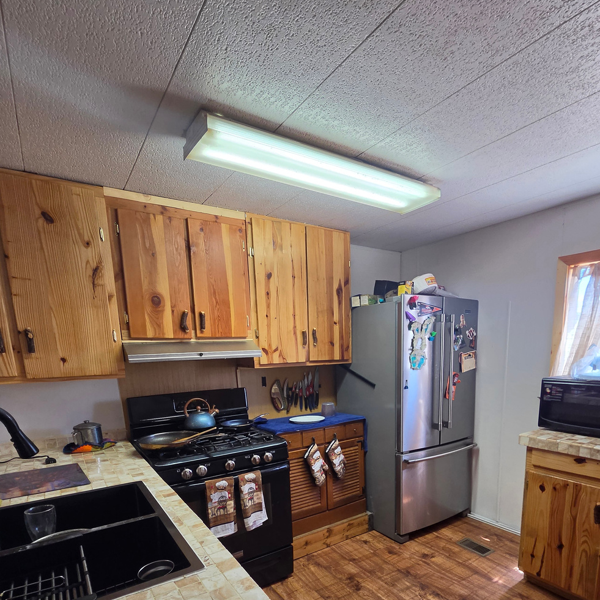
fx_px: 353
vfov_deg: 76.8
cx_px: 330
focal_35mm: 18
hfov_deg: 80.5
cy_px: 422
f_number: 2.2
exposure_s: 1/120
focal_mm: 2.2
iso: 200
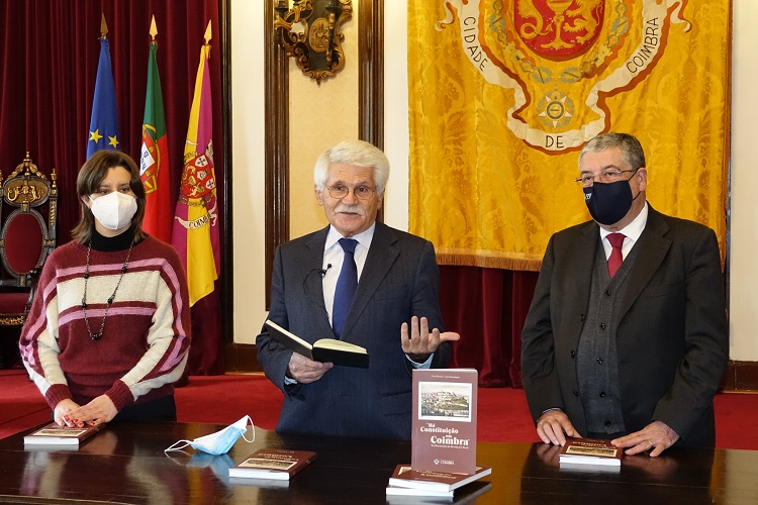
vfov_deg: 25.1
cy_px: 252
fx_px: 1137
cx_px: 379
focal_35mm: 54
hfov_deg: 36.9
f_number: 3.2
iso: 1600
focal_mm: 19.68
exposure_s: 1/100
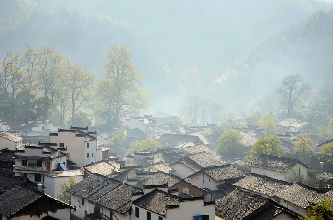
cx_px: 166
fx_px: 803
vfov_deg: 15.6
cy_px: 110
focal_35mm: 87
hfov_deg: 23.4
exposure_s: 1/250
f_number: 8
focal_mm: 58
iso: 100
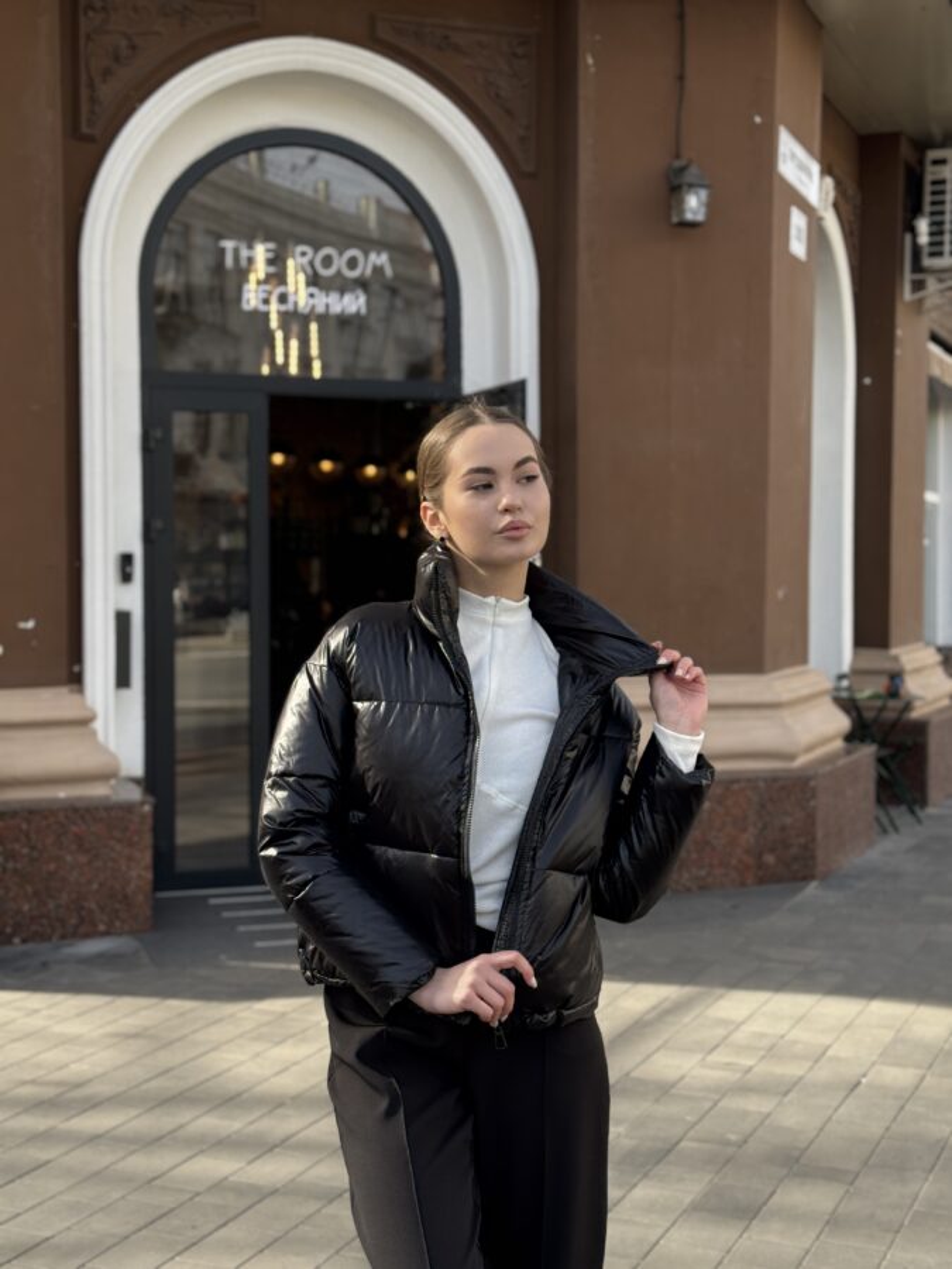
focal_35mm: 48
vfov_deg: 39.7
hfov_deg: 30.3
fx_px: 1760
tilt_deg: +0.0
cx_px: 476
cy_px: 634
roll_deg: +0.2
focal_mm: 6.76
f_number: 1.78
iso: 64
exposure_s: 1/812
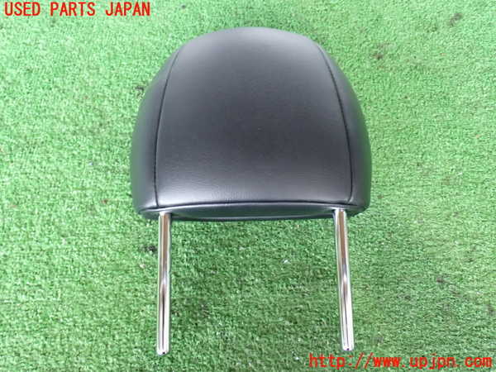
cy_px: 186
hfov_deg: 51.4
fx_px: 516
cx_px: 248
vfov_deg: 39.7
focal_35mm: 36
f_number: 2.5
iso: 640
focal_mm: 6.37
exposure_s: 1/40
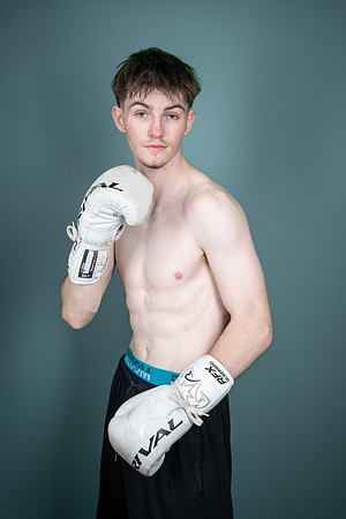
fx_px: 735
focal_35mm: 51
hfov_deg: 26.5
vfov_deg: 38.9
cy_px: 260
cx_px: 173
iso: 400
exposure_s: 1/160
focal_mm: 51
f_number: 4
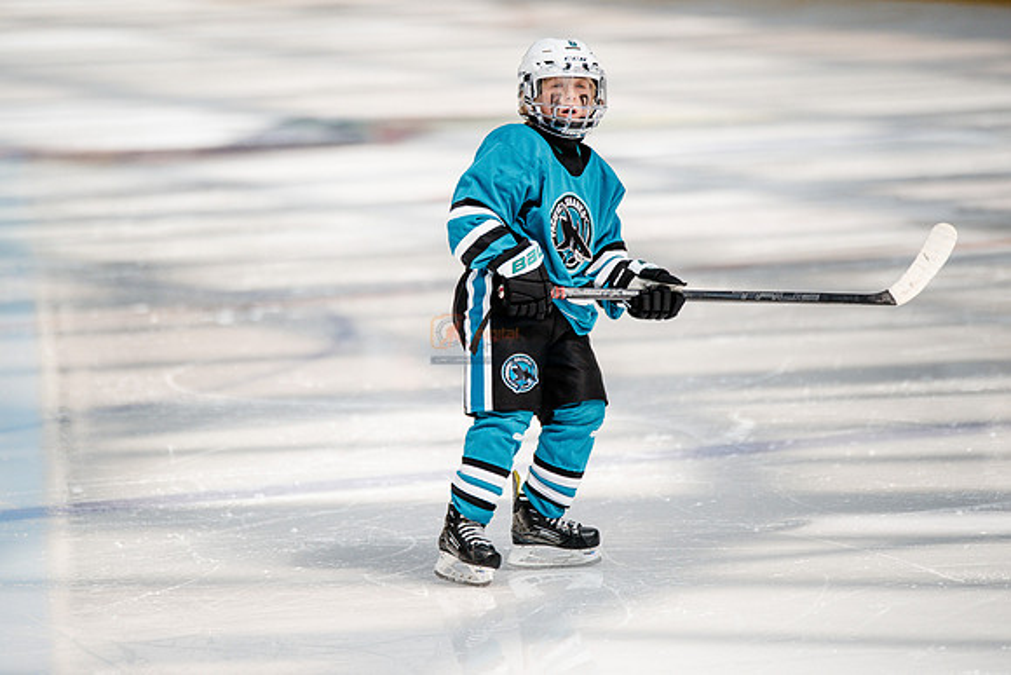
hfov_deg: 6.2
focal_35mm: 330
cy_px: 327
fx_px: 9268
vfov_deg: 4.2
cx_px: 455
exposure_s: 1/3200
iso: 1250
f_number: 3.2
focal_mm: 300
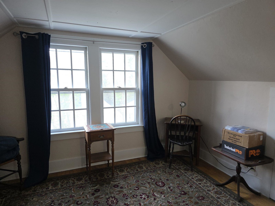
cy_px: 103
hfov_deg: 73.9
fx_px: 183
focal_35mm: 23
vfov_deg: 58.9
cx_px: 138
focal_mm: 6.3
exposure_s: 1/120
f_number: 1.7
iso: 250
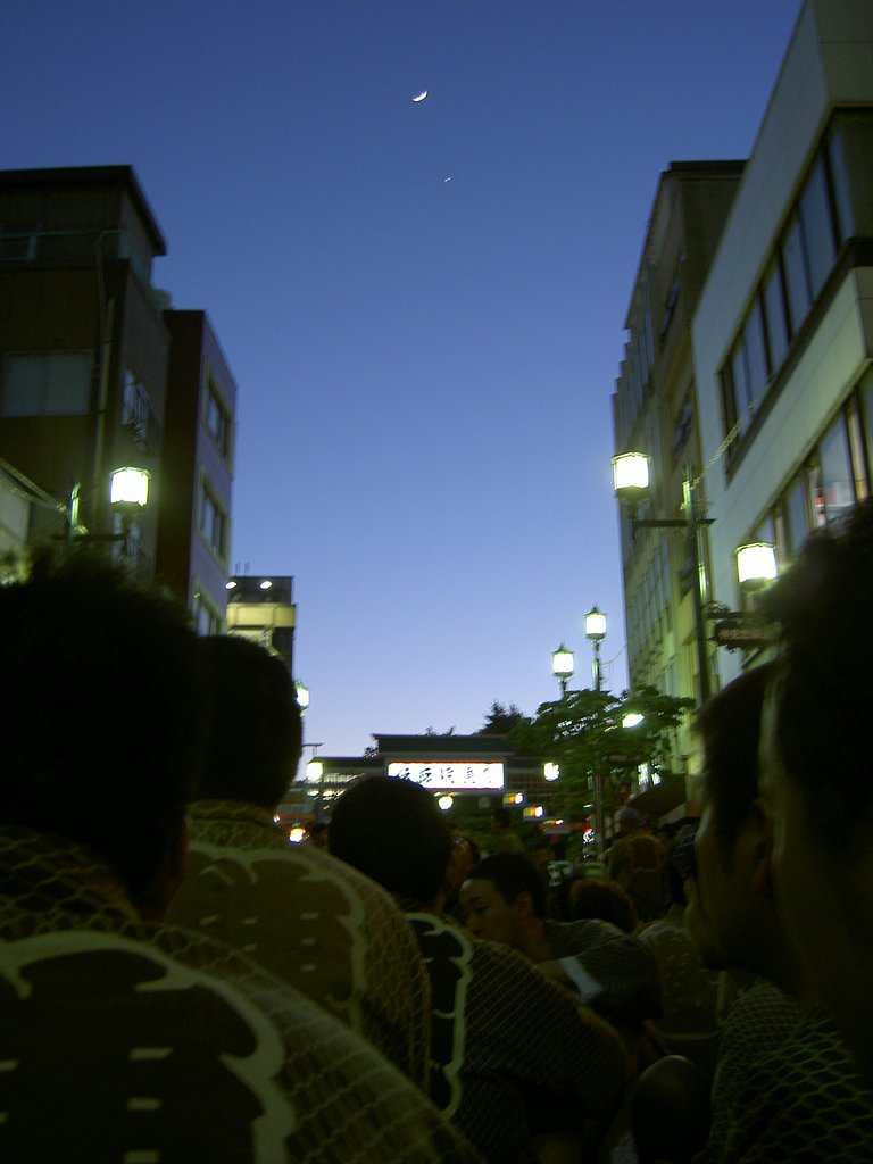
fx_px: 1143
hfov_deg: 41.8
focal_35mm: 34
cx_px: 436
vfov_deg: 54.0
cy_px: 582
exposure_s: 1/8
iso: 50
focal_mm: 5.6
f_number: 2.8
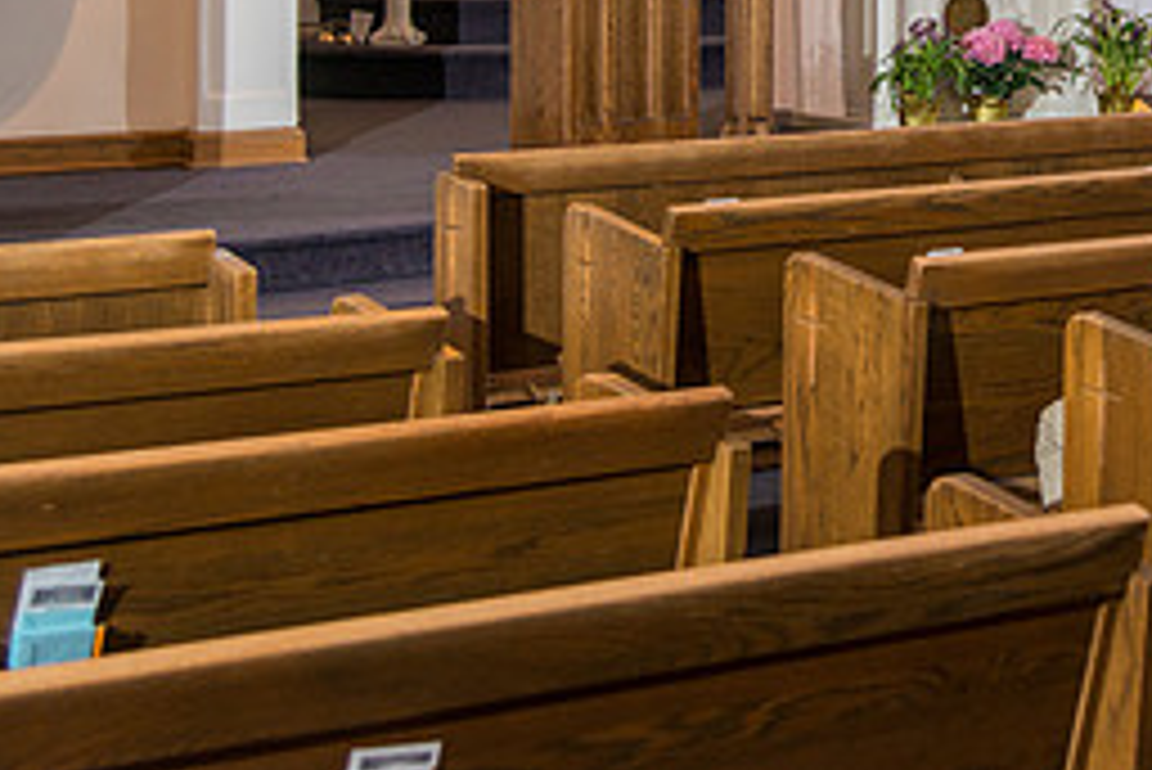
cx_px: 1008
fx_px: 2753
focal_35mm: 86
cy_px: -92
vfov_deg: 15.5
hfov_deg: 23.1
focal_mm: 38
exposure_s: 1/160
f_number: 4
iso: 640
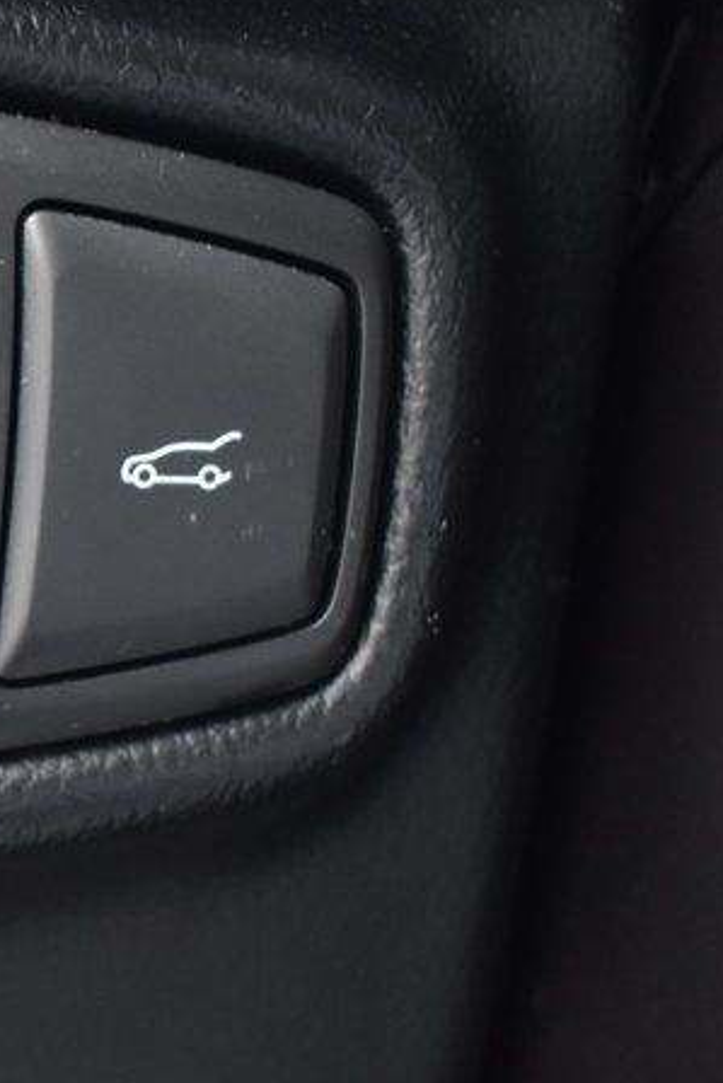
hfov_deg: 12.3
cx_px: -348
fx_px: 3195
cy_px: 653
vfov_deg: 19.2
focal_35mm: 106
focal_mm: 31
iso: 1600
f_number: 5
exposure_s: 1/15
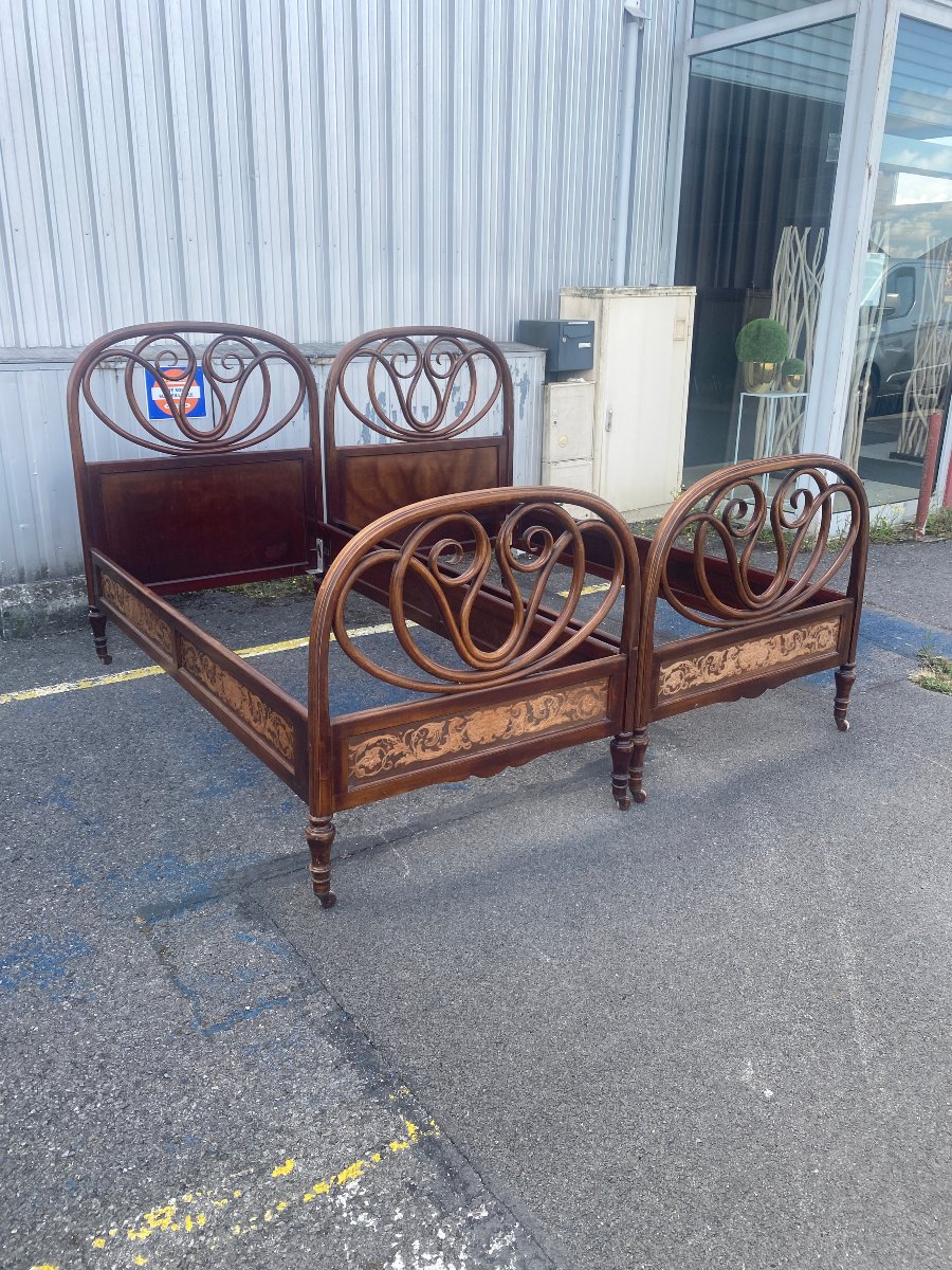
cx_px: 476
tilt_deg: -18.4
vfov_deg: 67.3
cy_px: 635
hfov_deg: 53.1
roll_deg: -1.7
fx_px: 953
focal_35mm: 26
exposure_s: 1/471
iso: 32
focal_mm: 4.25
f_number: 1.8
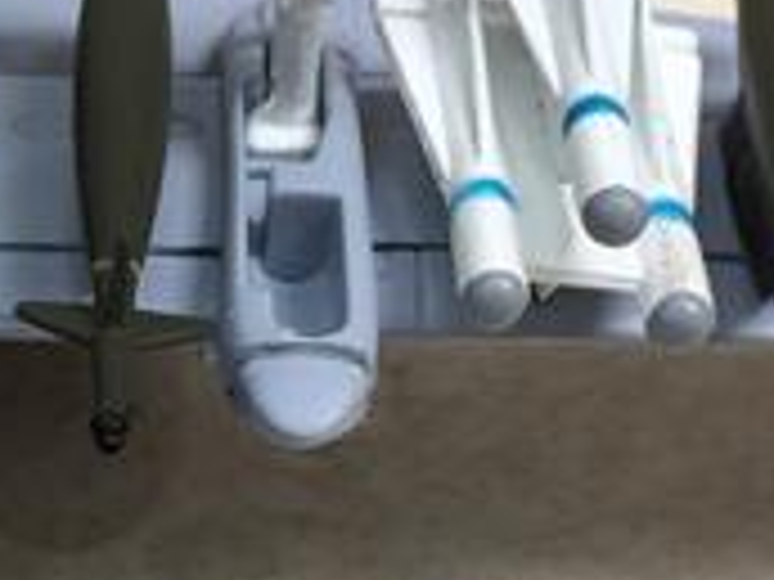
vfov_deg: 10.9
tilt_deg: -40.2
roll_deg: +1.8
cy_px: 558
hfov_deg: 14.2
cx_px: -126
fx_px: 3019
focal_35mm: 135
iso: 32
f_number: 2.2
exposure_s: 1/217
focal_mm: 4.15
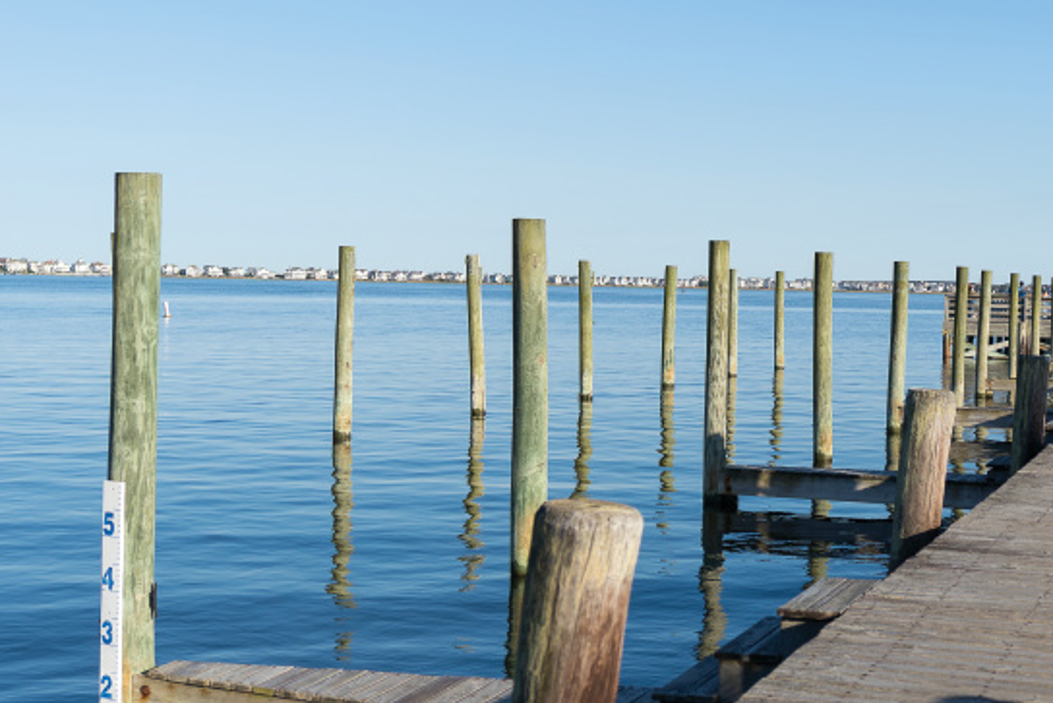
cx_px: 776
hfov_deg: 34.4
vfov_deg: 23.8
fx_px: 1668
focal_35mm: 57
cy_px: 303
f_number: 2.8
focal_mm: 31
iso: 100
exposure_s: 1/2000
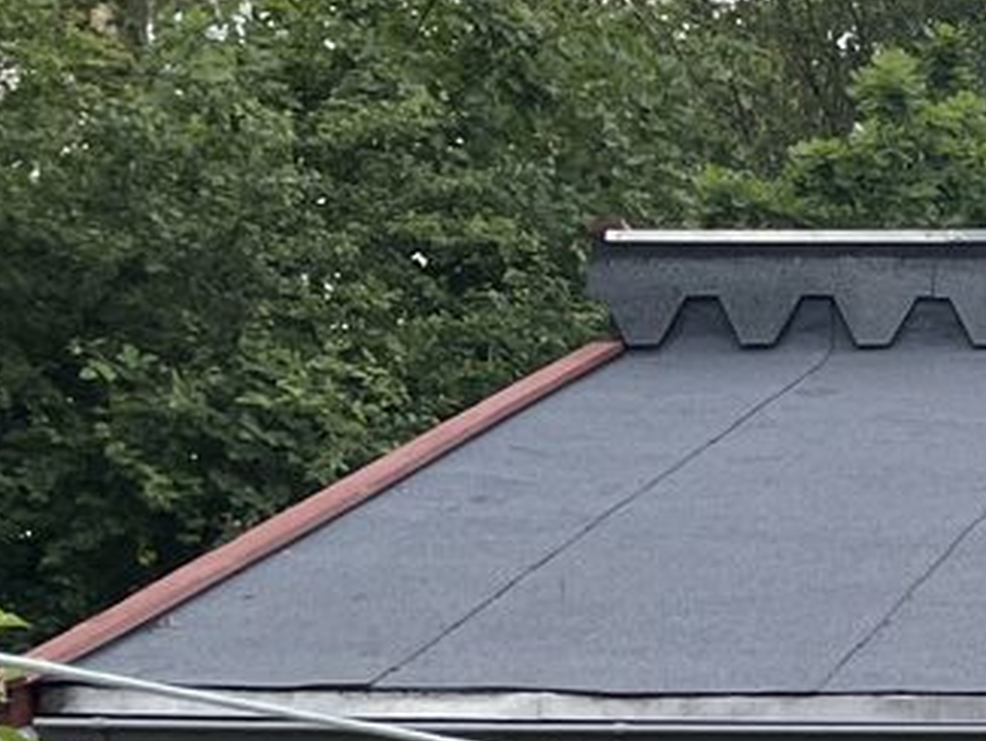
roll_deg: +0.9
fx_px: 3647
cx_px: 1969
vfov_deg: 11.6
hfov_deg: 13.3
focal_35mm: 128
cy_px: 471
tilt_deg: +2.1
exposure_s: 1/122
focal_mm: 5.1
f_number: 1.6
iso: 40
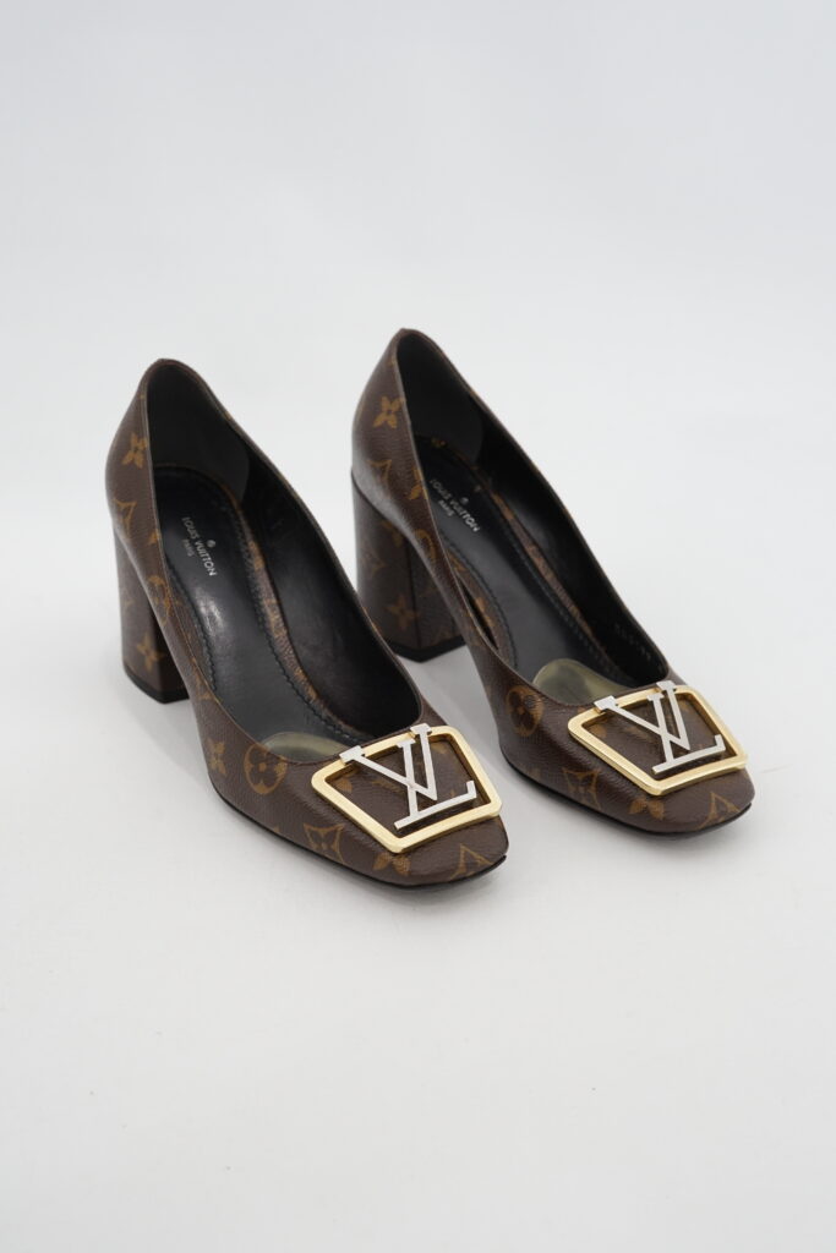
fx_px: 1741
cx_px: 418
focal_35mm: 50
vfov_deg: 39.6
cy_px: 626
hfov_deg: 27.0
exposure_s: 1/15
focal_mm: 50
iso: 640
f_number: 6.3
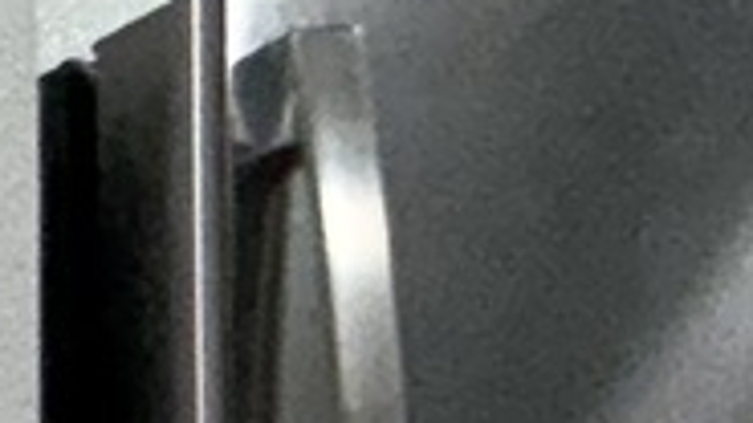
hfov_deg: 9.1
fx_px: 2376
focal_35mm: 119
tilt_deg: +0.0
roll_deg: +0.5
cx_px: -2015
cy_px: 1175
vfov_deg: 8.8
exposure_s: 1/120
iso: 160
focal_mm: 2.22
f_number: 2.2
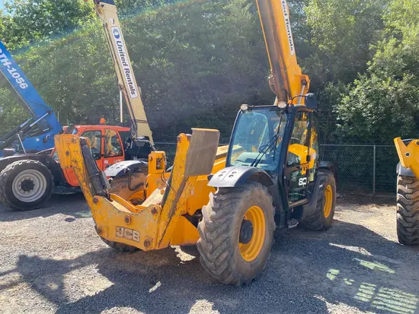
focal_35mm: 26
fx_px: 315
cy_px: 157
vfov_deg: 53.1
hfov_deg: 67.3
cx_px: 210
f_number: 1.8
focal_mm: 4.25
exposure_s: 1/673
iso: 32
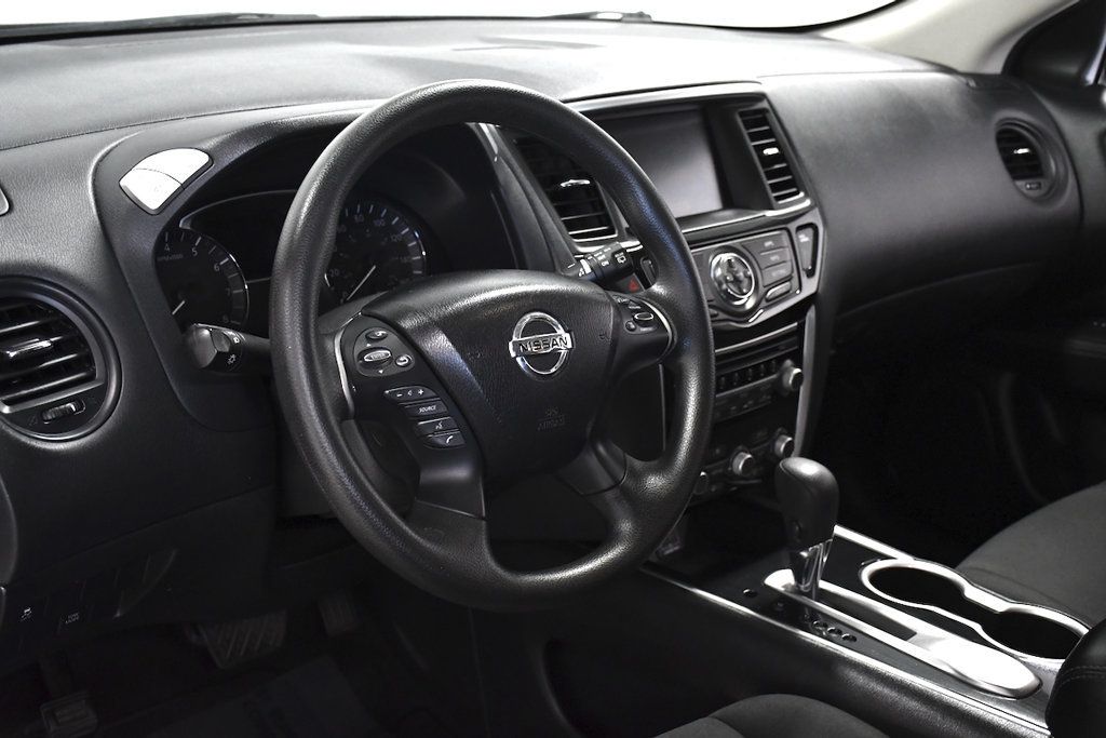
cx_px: 553
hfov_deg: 43.6
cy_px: 369
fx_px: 1383
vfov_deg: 29.9
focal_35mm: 45
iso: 2500
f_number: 4
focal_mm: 30
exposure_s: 1/320
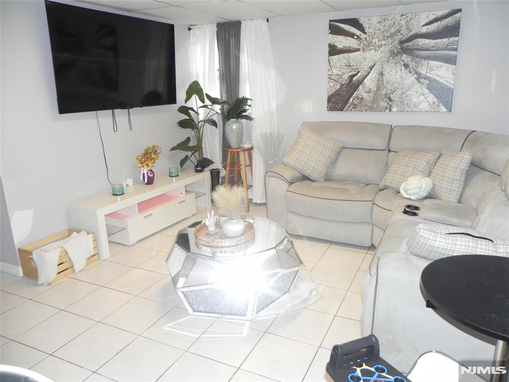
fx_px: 382
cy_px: 191
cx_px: 254
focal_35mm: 26
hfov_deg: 67.3
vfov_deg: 53.1
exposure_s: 1/30
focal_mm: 4.6
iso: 200
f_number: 2.8
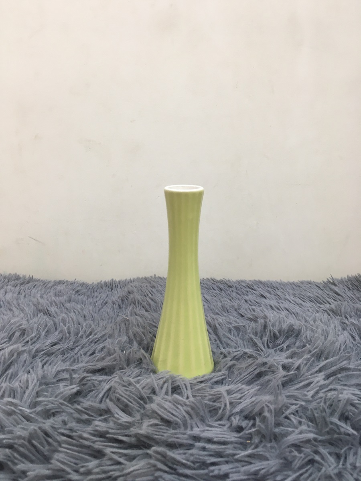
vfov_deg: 61.7
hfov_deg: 48.2
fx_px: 403
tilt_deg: -11.0
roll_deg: -1.2
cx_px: 180
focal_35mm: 29
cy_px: 240
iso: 64
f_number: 2.2
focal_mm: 4.15
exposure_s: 1/33
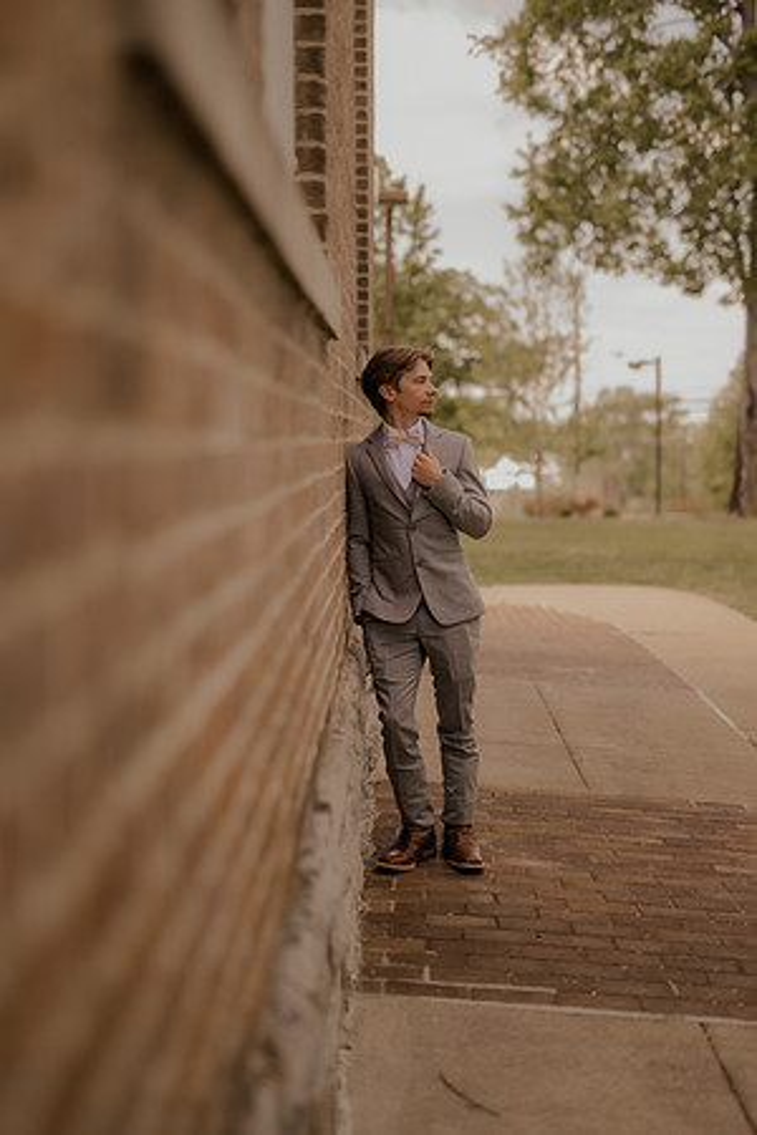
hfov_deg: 27.0
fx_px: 1577
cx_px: 378
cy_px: 568
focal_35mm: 50
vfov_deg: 39.6
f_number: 1.4
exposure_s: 1/1250
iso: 125
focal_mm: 50
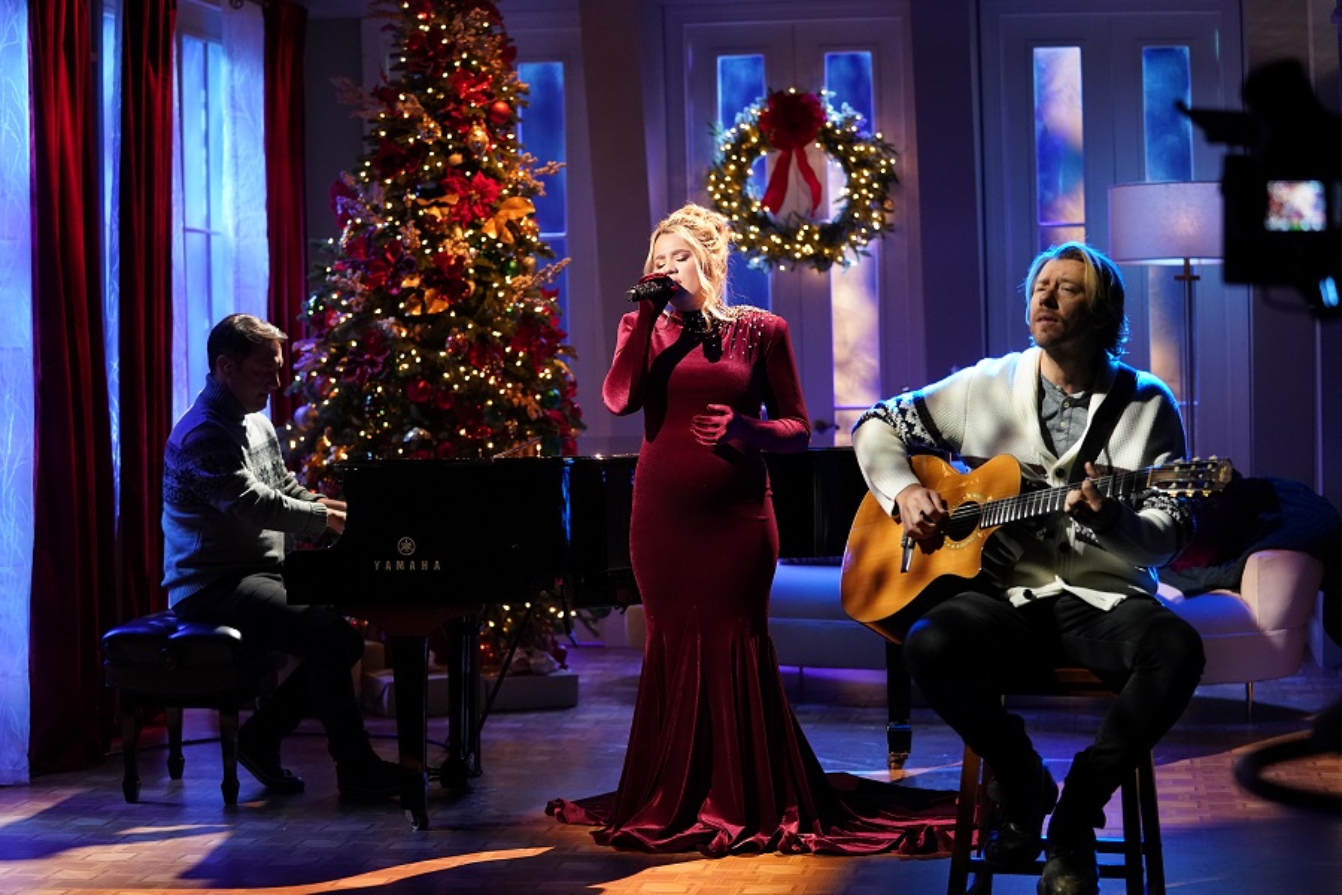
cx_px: 671
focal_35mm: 70
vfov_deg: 19.5
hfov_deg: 28.8
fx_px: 2609
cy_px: 448
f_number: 2.8
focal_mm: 70
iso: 4000
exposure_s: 1/250
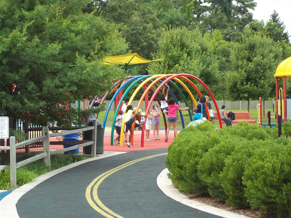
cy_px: 109
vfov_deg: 15.4
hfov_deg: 20.4
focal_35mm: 96
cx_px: 146
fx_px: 807
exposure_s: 1/160
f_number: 5.2
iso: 80
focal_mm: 17.1
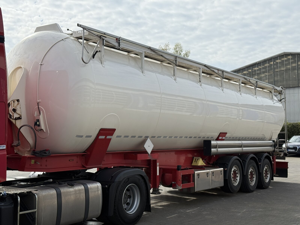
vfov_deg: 30.3
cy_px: 112
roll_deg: -0.1
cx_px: 150
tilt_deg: +4.0
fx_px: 416
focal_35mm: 48
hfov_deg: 39.7
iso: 64
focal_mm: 6.76
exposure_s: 1/5587
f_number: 1.78
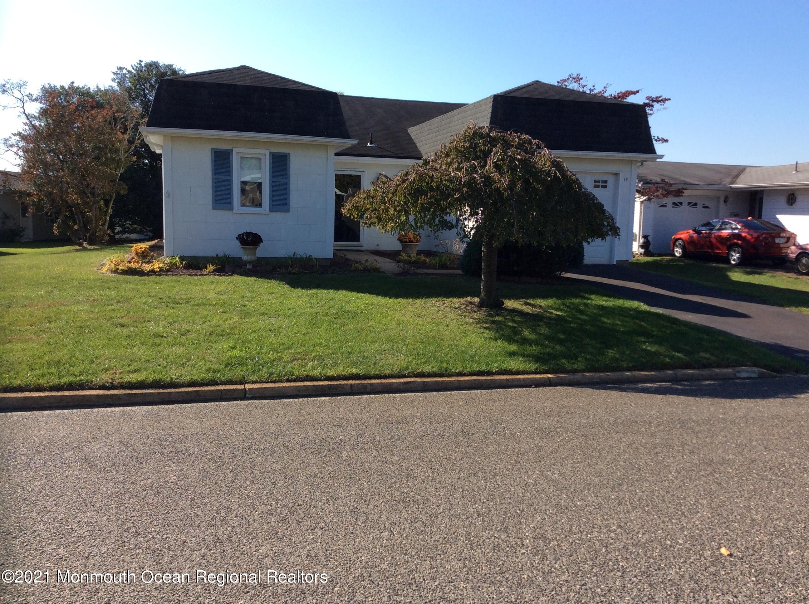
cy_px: 302
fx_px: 747
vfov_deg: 44.1
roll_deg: -0.1
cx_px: 404
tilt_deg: -5.6
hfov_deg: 56.9
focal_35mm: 32
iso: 32
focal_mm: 3.3
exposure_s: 1/986
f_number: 2.4
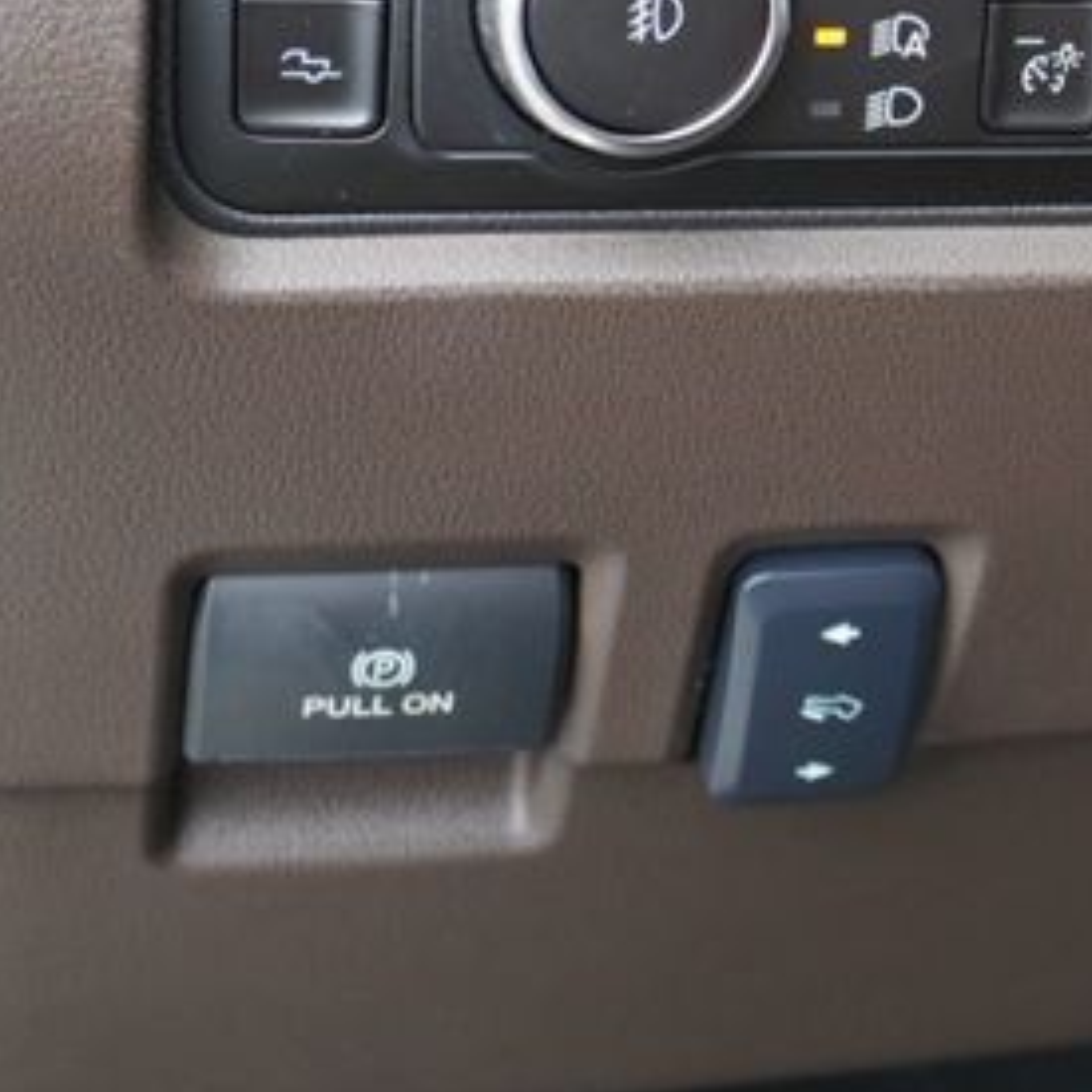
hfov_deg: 17.9
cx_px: 1072
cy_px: -20
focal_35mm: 95
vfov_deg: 17.8
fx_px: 3391
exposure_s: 1/60
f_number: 4
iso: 250
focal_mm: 20
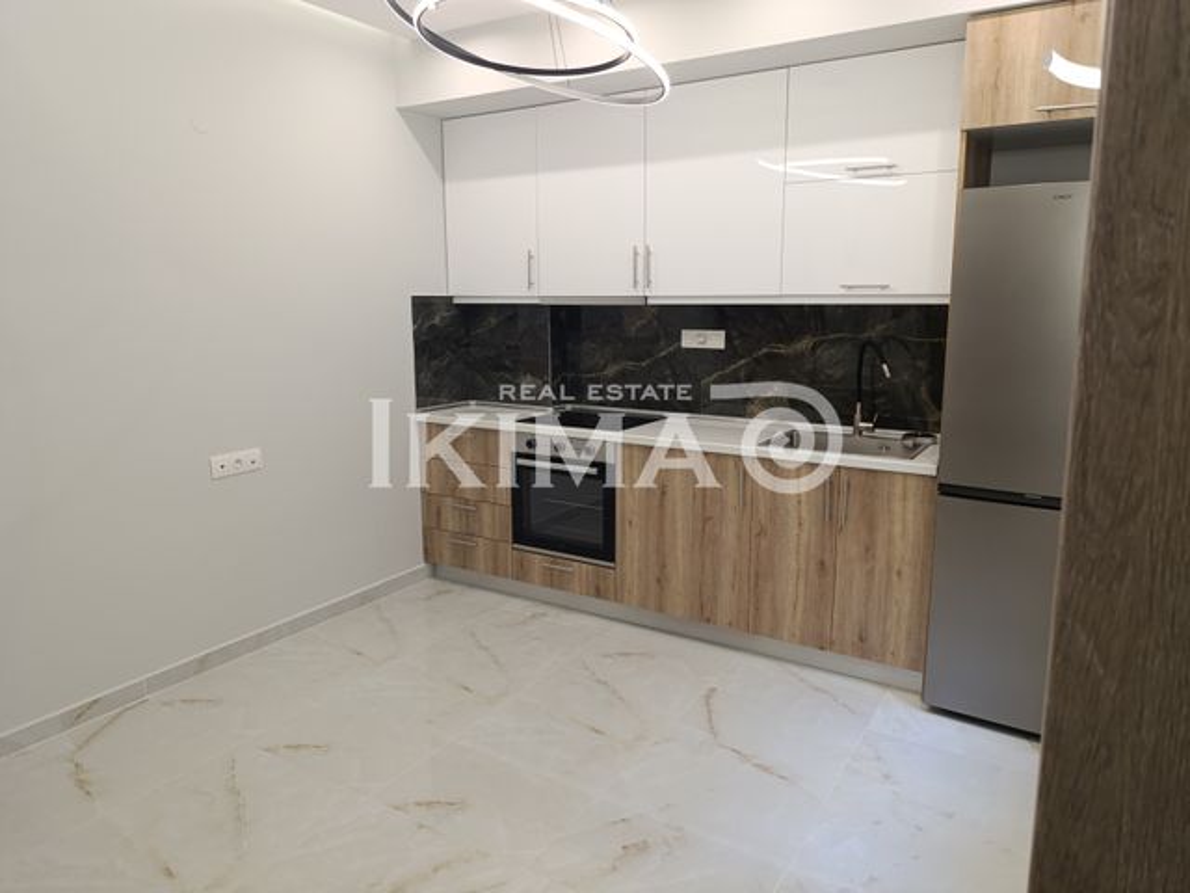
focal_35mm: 23
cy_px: 446
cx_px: 595
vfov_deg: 58.9
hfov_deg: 73.9
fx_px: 791
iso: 500
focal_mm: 6.14
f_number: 1.6
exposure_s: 1/100
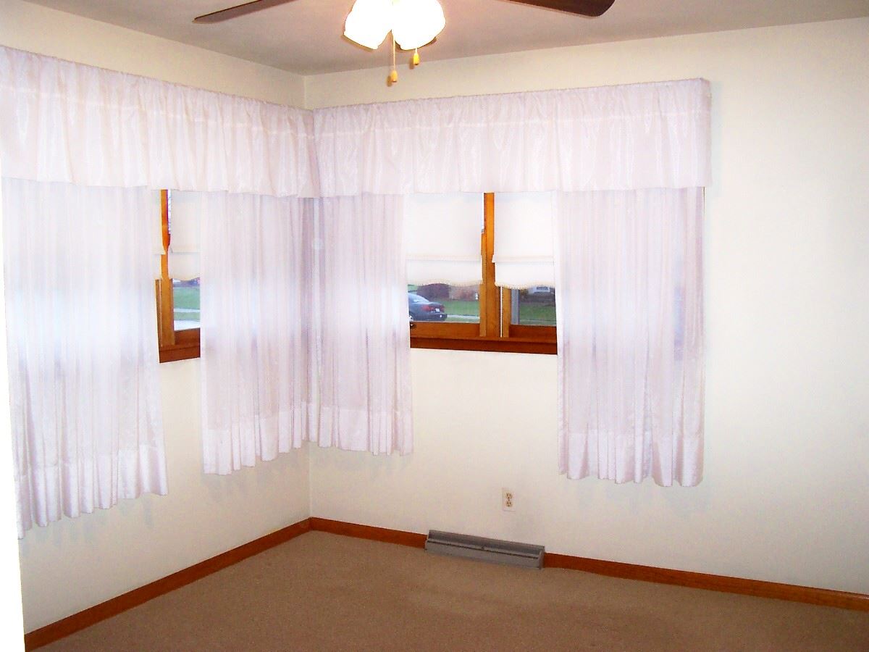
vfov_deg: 38.7
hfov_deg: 50.1
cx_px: 434
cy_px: 326
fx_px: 929
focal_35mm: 37
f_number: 2.8
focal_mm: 5.6
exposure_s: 1/60
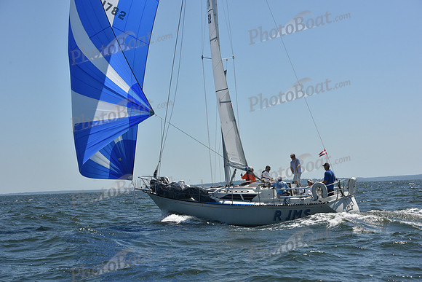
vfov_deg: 19.5
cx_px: 211
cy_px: 141
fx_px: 821
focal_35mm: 70
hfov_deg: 28.8
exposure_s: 1/1250
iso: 250
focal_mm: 70
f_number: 9
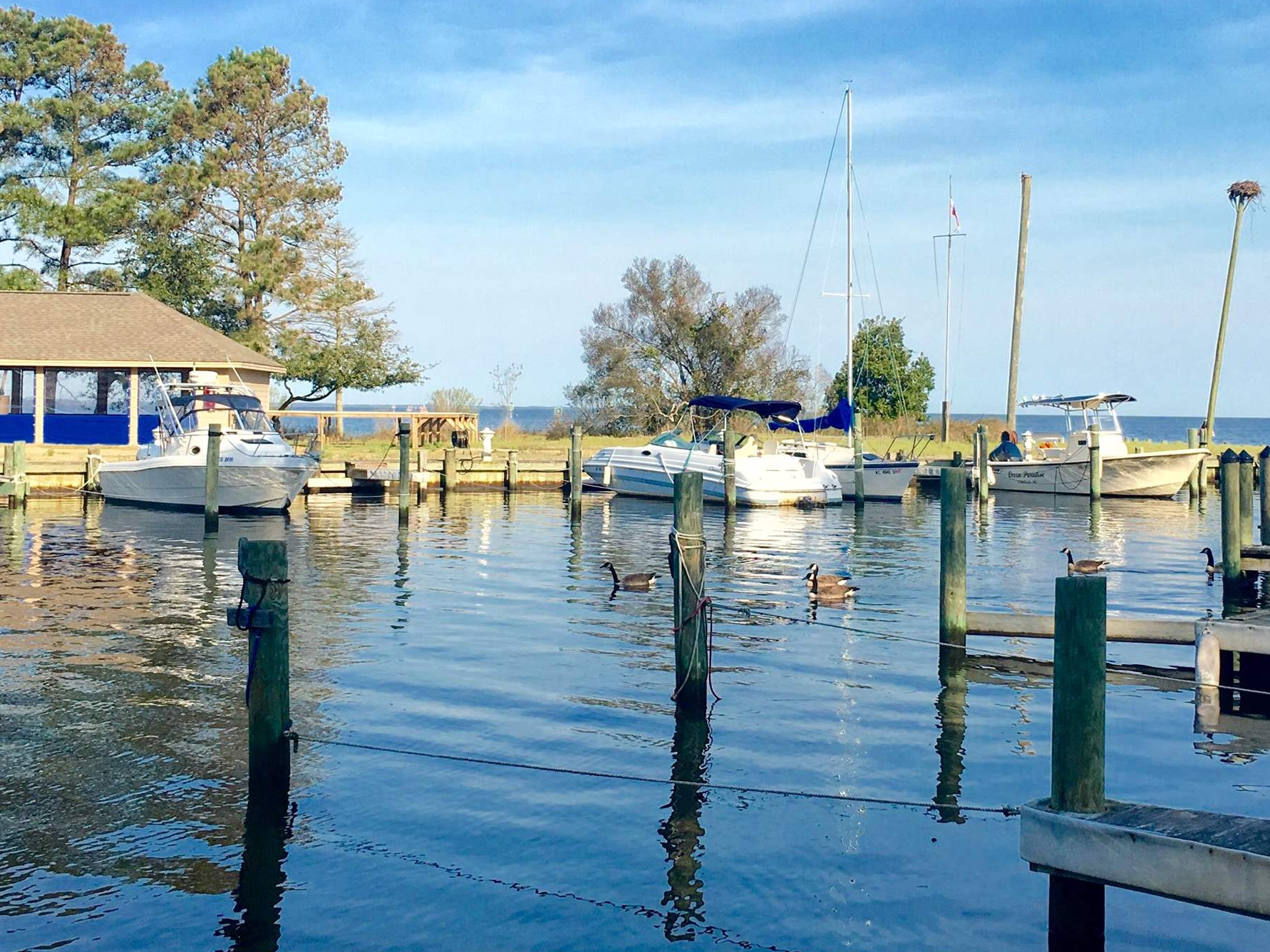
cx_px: 771
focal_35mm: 50
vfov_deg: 29.0
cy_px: 357
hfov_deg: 38.0
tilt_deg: +1.8
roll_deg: -0.8
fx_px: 1834
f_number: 2.2
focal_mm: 4.15
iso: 25
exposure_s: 1/1131
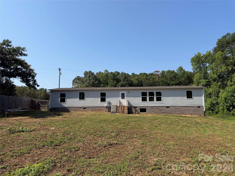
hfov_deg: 71.6
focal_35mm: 24
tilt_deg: +9.2
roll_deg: -1.0
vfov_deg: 56.8
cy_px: 88
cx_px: 118
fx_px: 163
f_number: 1.78
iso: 80
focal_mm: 6.76
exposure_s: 1/4673
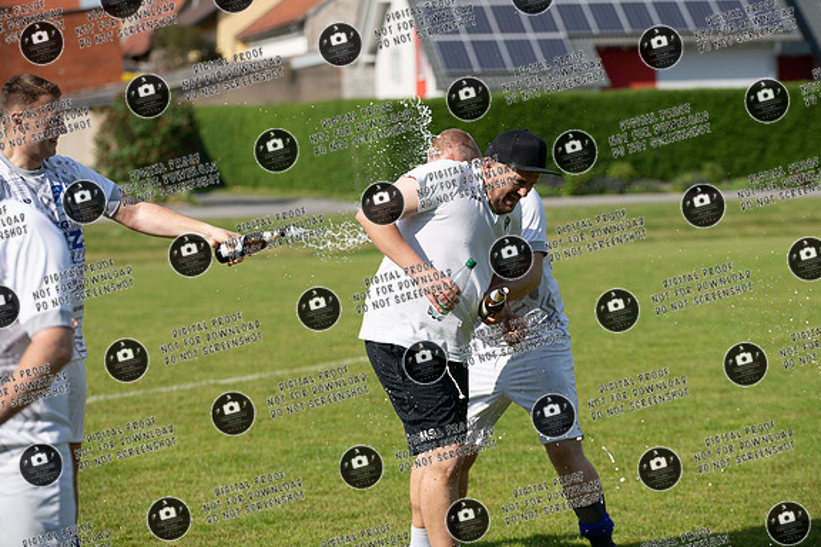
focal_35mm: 126
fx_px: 2873
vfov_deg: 10.9
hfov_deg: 16.3
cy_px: 248
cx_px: 457
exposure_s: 1/1600
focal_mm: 112
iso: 100
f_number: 3.5
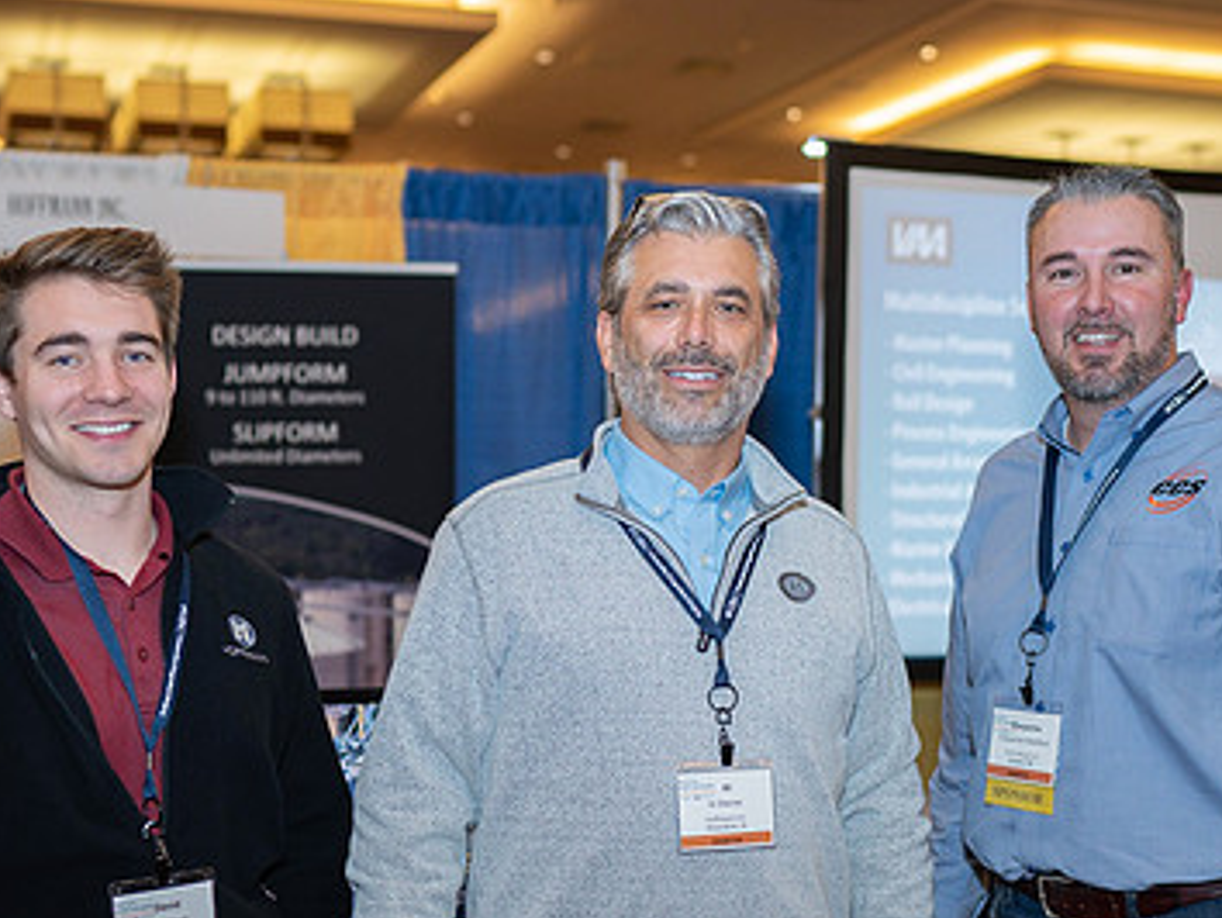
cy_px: 659
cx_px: 659
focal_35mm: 58
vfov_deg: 25.0
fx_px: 2049
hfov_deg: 33.2
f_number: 2
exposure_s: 1/125
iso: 160
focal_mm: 35
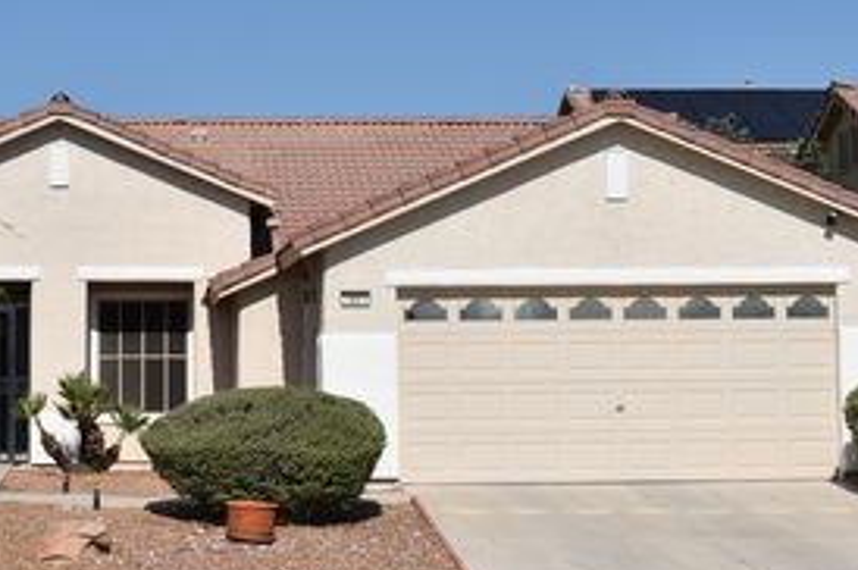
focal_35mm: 95
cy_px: 81
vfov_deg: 14.3
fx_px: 2261
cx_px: 251
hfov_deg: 21.4
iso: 200
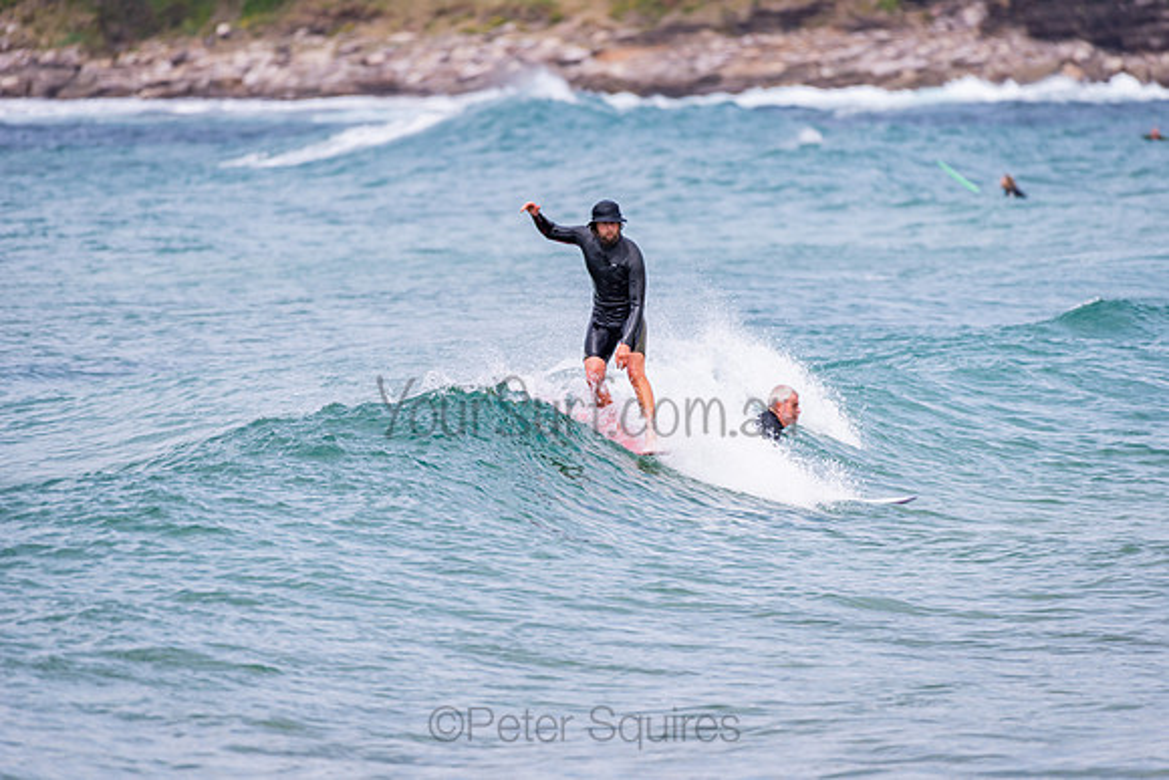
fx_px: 16239
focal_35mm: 500
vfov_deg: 2.8
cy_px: 390
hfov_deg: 4.1
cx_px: 584
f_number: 5.6
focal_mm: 500
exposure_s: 1/320
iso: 140
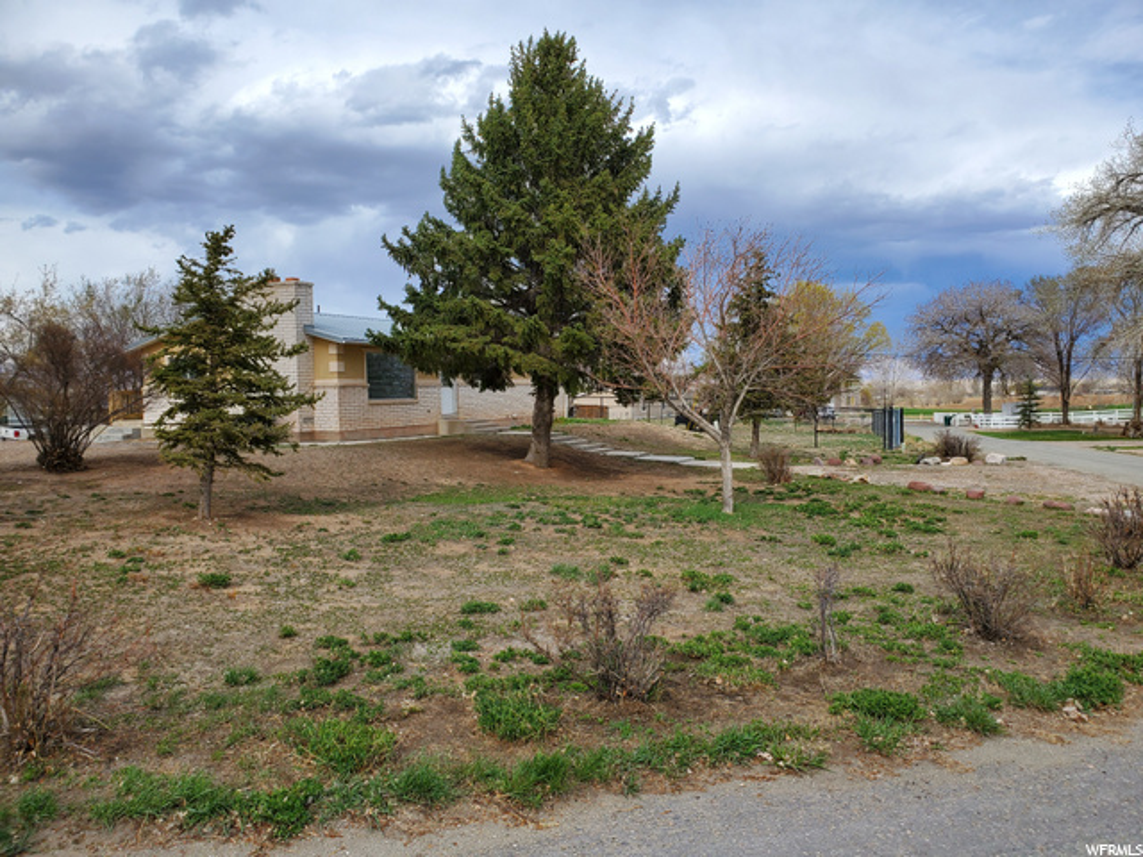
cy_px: 428
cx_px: 572
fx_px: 859
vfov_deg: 53.1
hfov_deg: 67.3
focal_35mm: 26
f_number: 2.4
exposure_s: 1/1554
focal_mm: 4.3
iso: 50
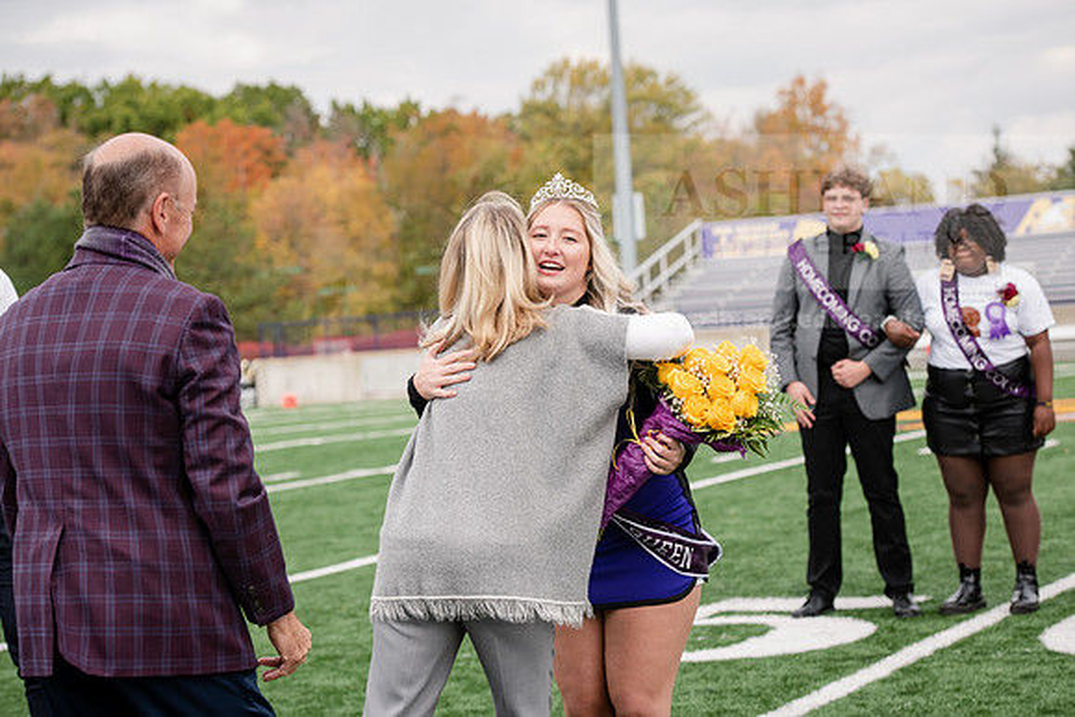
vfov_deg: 15.2
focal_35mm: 90
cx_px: 538
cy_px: 358
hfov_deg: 22.6
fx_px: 2688
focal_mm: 90
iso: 320
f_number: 5
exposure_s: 1/640
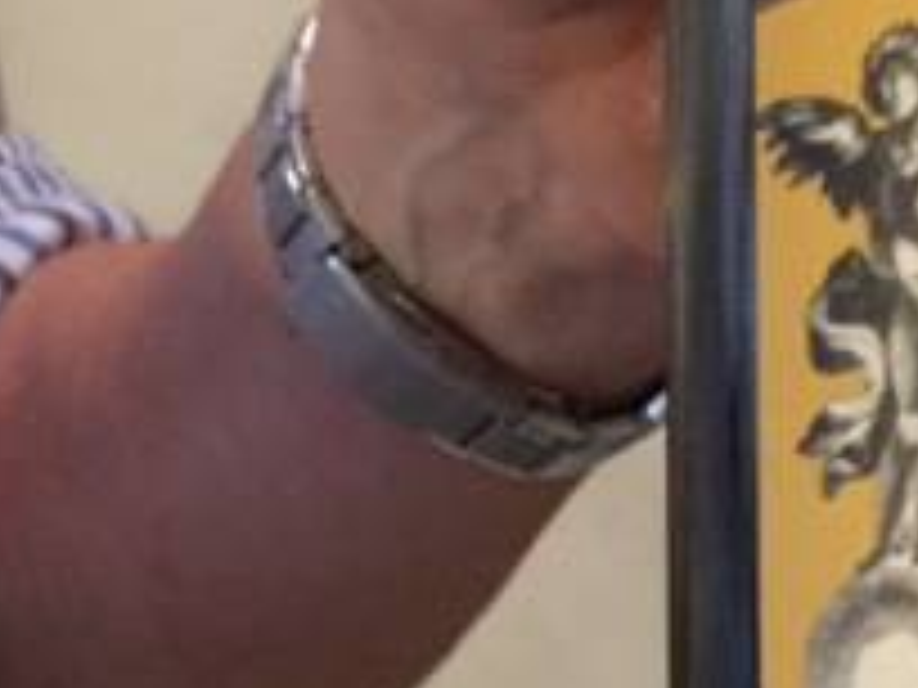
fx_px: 2413
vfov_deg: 16.1
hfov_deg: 20.7
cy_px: 567
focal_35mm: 91
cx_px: 972
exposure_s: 1/15
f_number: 2.2
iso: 640
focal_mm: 4.15
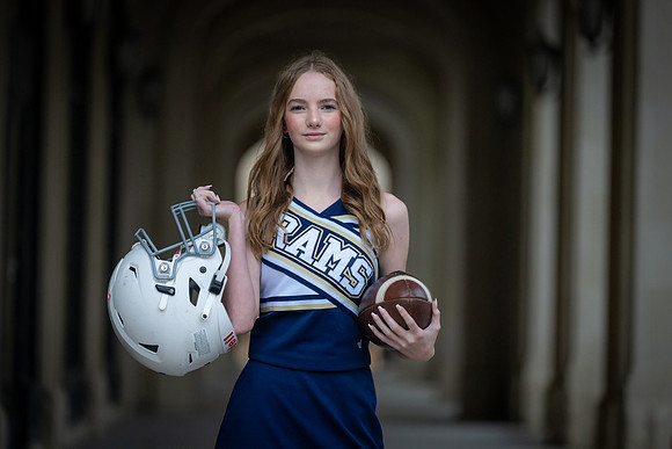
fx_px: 2987
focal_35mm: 160
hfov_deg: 12.8
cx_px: 336
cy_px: 224
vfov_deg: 8.6
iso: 1600
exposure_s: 1/250
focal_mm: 160
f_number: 2.8
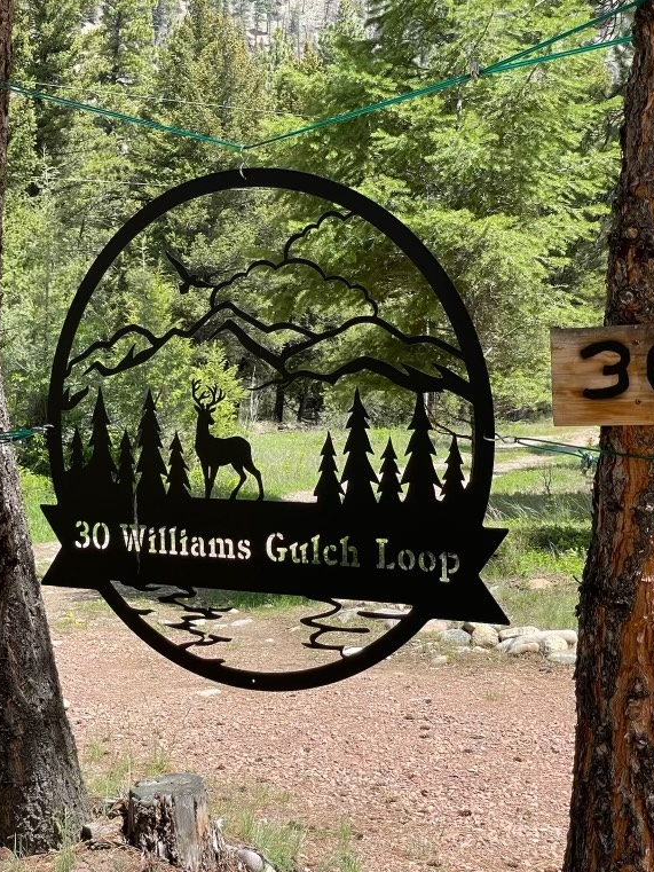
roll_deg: -0.2
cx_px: 153
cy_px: 439
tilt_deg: -0.4
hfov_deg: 20.8
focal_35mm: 70
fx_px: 1763
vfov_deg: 27.8
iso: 25
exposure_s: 1/516
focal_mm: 6
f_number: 2
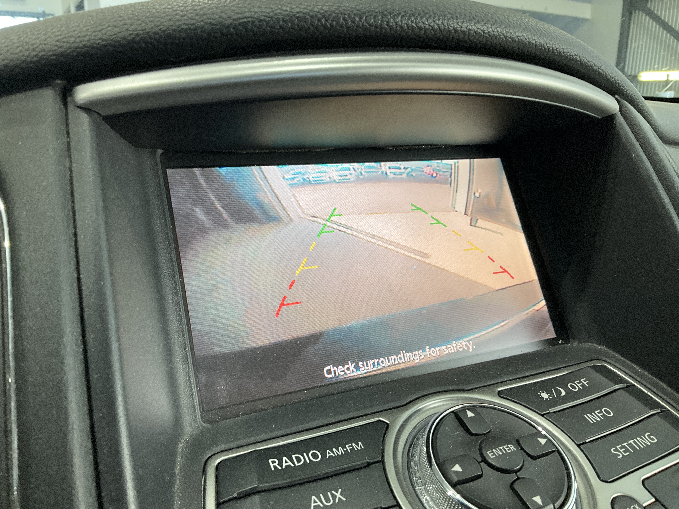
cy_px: 254
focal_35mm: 29
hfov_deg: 61.7
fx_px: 569
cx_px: 340
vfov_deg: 48.2
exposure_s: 1/69
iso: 64
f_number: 1.8
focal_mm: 3
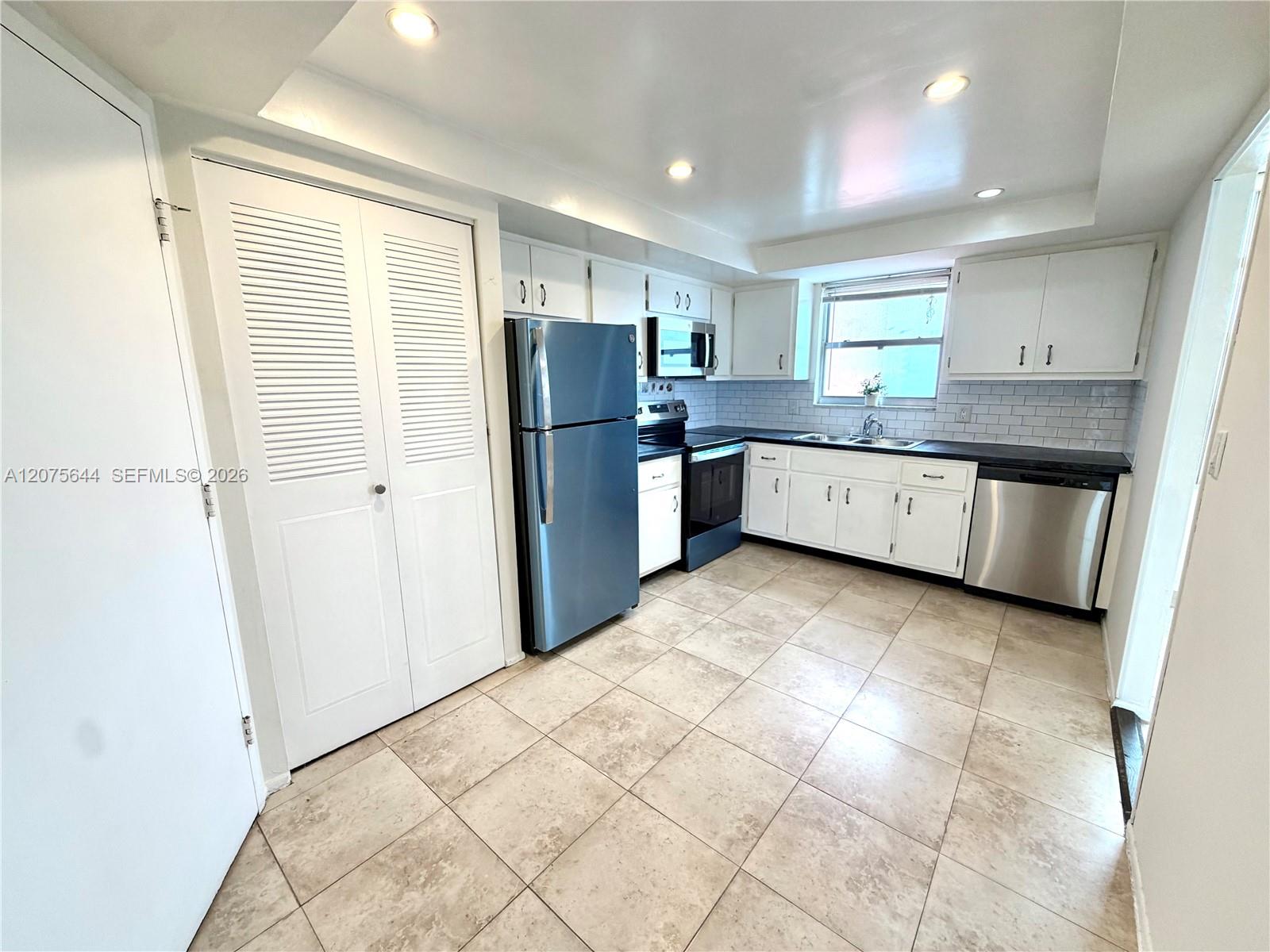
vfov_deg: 85.7
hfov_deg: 102.1
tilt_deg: -11.0
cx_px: 635
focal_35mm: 14
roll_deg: +0.7
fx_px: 514
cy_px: 476
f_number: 2.2
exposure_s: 1/120
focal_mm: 2.22
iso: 160
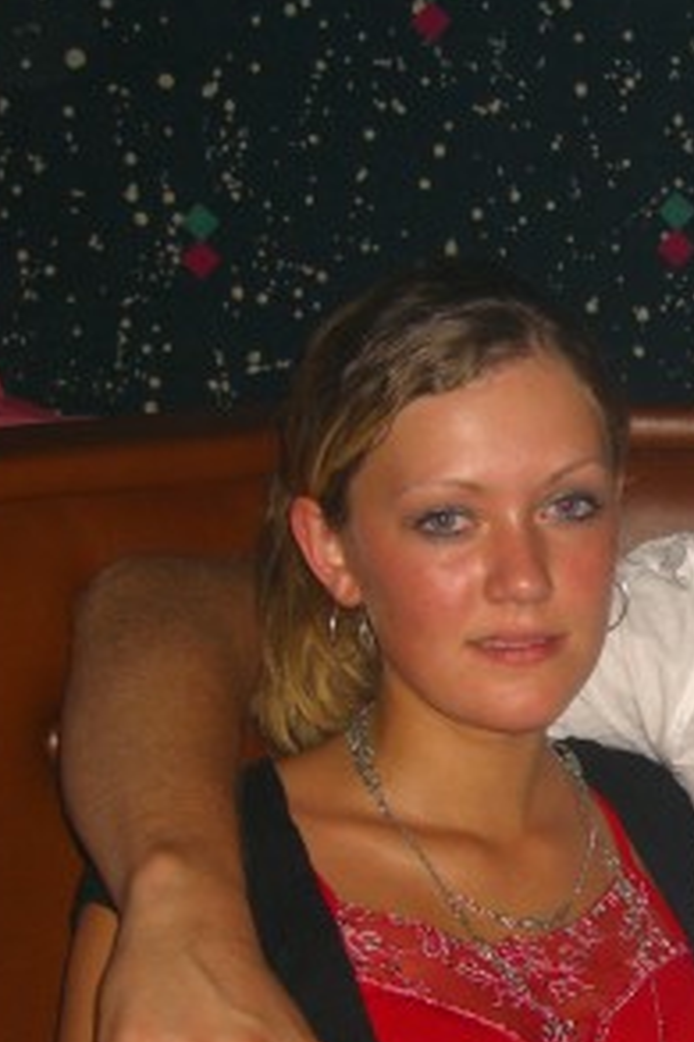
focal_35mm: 81
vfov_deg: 24.8
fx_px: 2345
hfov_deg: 16.3
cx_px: 787
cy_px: 761
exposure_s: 1/60
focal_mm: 7.9
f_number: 2.8
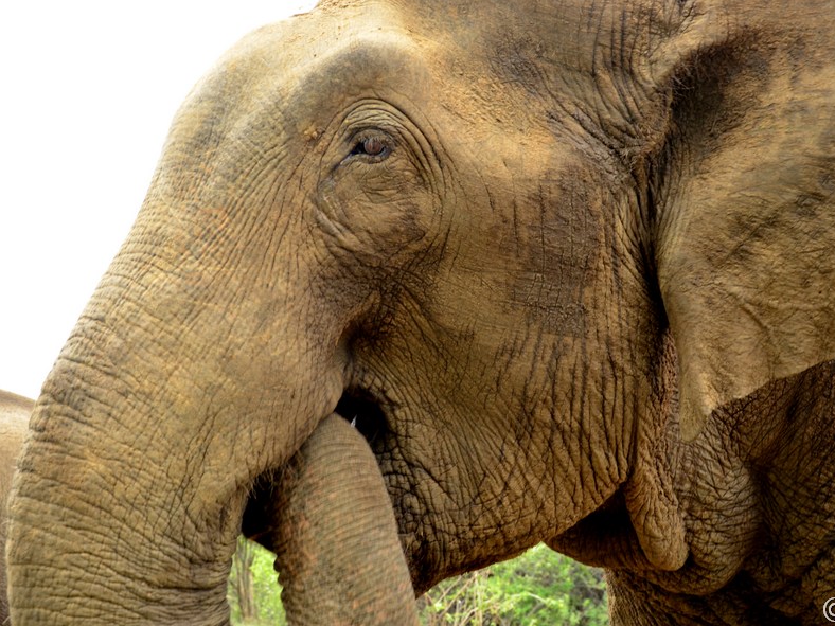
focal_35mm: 69
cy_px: 315
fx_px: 1664
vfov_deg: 21.3
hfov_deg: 28.2
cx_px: 442
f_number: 6.3
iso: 320
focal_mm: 42
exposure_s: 1/160
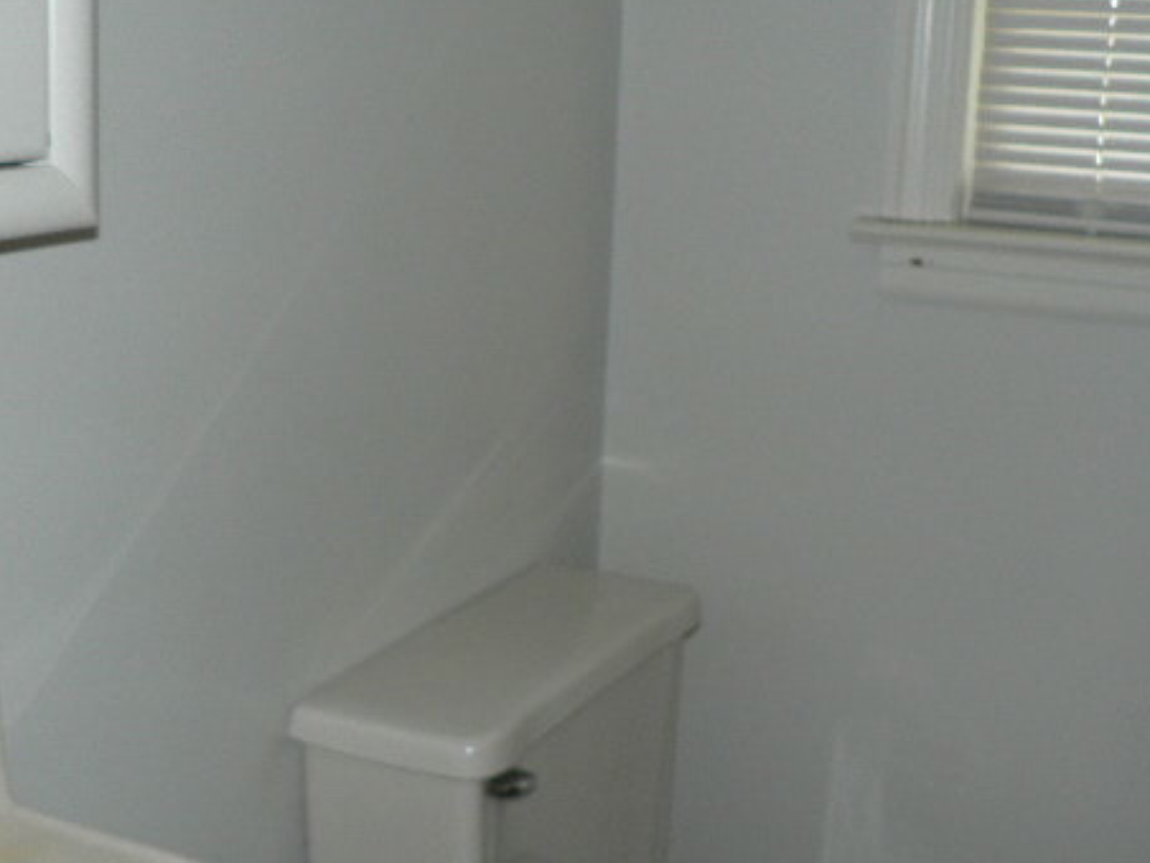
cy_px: 415
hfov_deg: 37.3
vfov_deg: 28.6
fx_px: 1694
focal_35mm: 51
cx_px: 445
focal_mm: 6
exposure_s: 1/60
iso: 100
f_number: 2.8
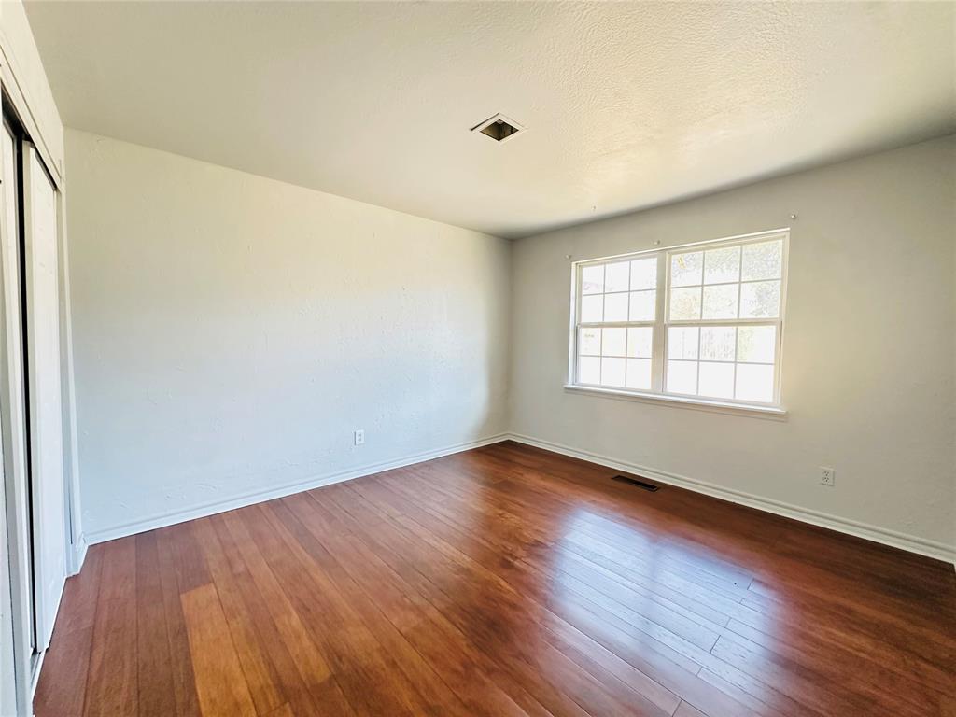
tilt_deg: -2.6
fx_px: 387
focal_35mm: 14
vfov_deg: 85.7
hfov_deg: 102.1
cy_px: 358
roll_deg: -0.4
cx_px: 478
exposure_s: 1/89
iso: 320
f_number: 2.2
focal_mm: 2.22
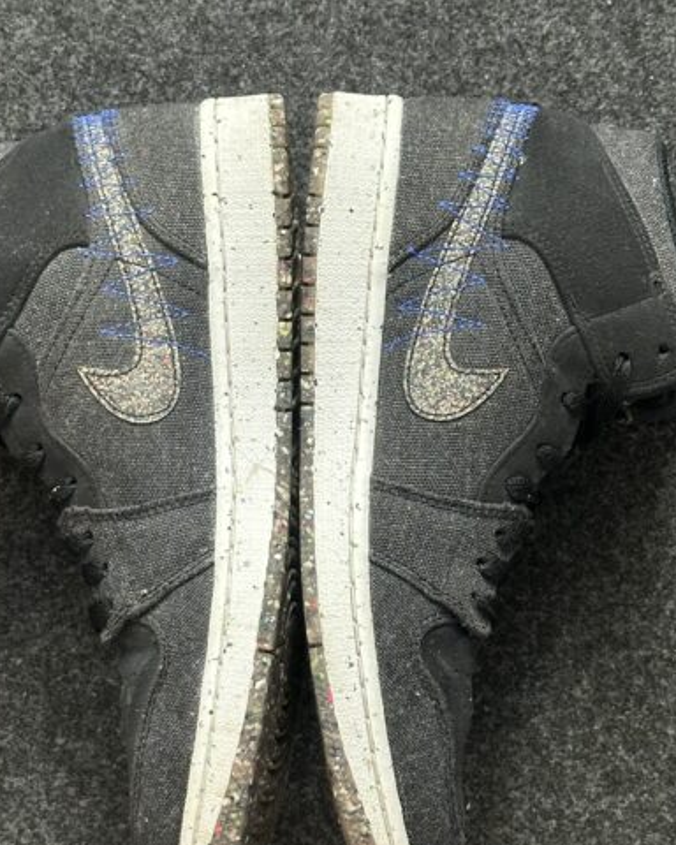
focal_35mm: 78
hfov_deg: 19.7
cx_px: 310
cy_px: 476
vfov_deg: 24.4
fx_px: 1951
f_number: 1.78
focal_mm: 6.86
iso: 400
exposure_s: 1/33
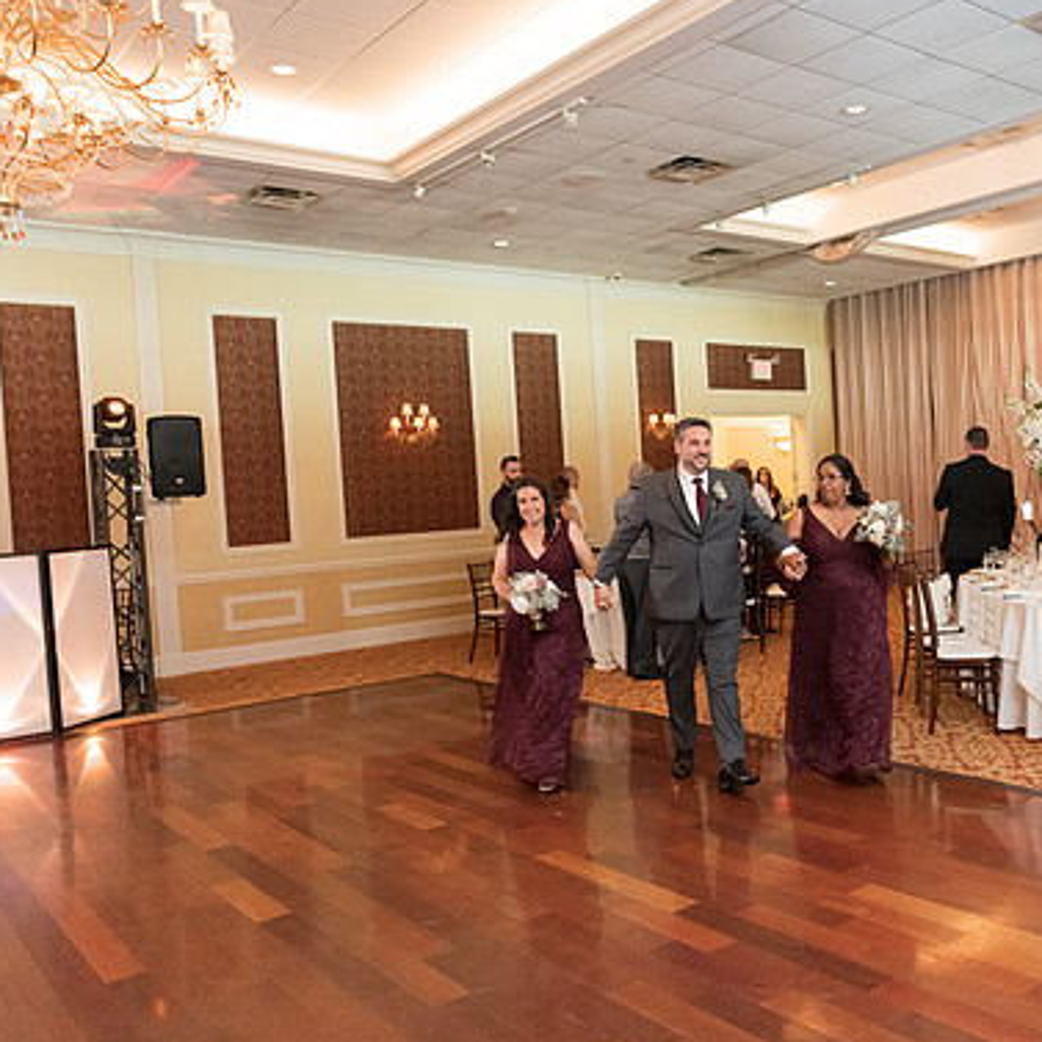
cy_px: 524
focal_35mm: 34
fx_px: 1158
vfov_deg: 48.5
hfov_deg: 47.2
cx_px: 743
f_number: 2.8
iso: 3600
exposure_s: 1/125
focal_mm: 26
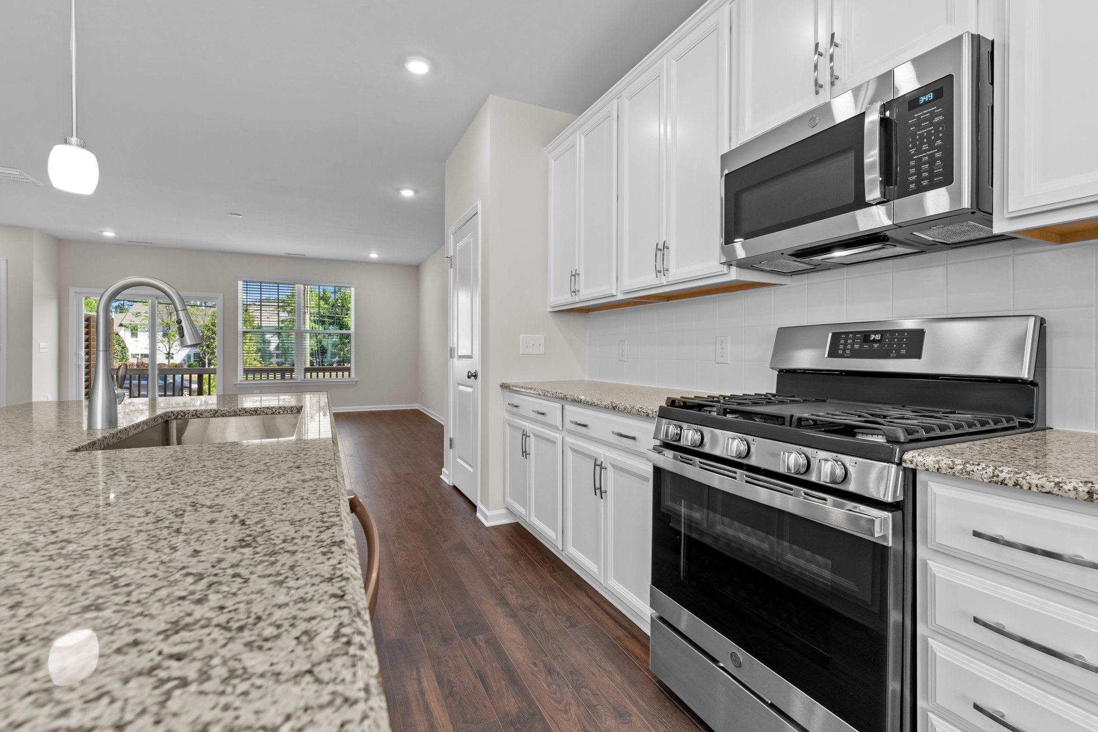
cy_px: 366
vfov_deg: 77.3
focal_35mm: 15
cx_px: 549
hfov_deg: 100.4
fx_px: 457
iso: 400
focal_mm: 15
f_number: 7.1
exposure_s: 1/13
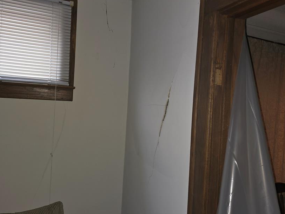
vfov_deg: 48.2
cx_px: 157
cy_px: 103
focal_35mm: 29
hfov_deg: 61.5
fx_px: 239
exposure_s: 1/25.5
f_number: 1.7
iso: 100
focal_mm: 6.3
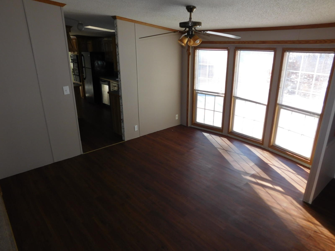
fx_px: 232
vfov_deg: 56.8
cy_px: 126
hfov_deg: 71.6
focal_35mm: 24
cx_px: 168
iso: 125
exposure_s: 1/160
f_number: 3
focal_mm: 4.1
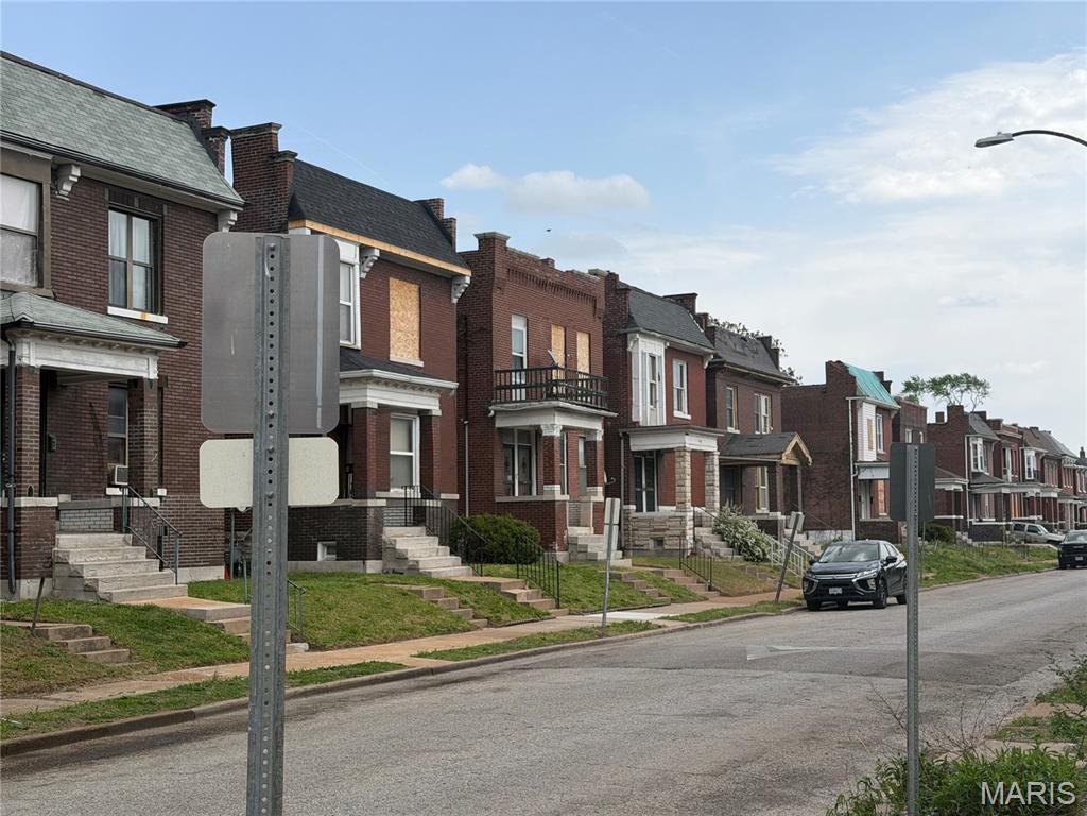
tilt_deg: +3.8
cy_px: 408
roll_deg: +2.6
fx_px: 1507
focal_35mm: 48
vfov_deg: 30.3
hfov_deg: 39.7
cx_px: 544
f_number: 1.78
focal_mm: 6.76
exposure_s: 1/4878
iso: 64
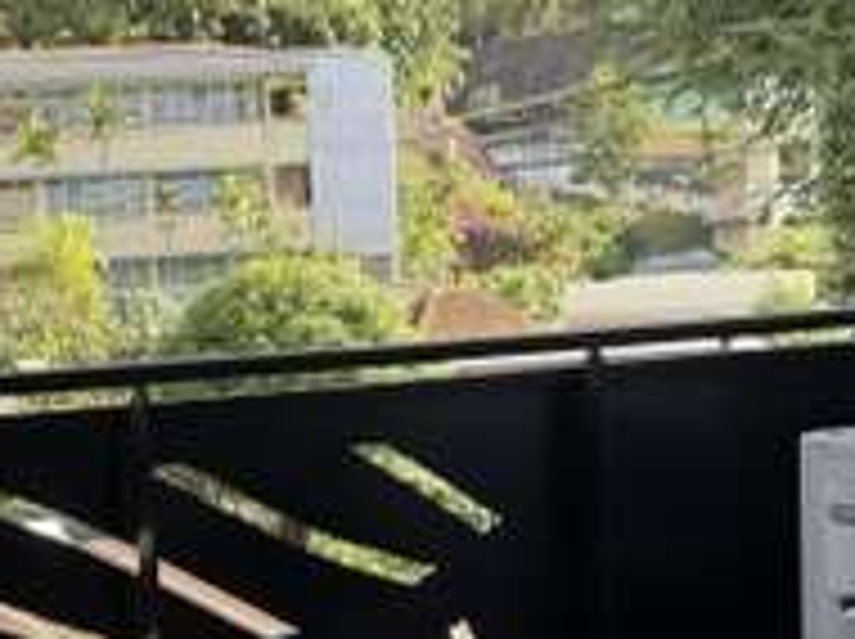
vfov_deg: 18.1
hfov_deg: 23.5
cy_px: 468
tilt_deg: -6.1
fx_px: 1998
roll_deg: +2.4
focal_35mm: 81
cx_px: 90
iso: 80
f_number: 1.78
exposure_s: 1/722
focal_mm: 6.76
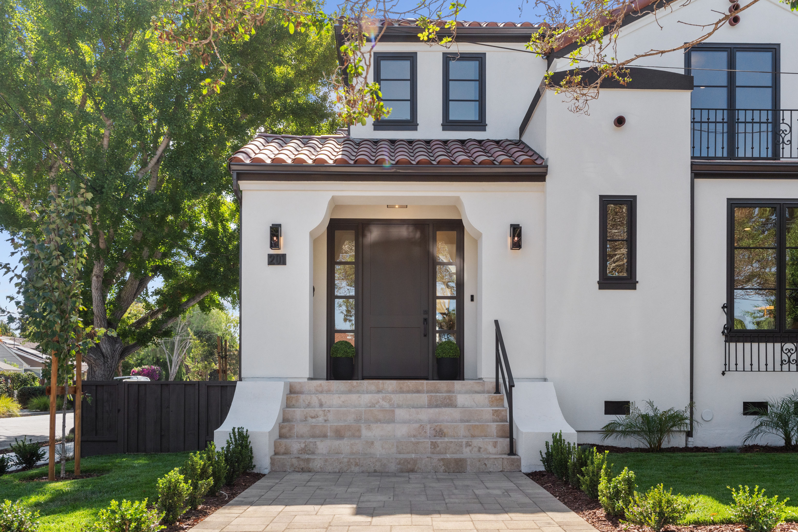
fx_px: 665
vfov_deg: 43.6
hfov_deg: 61.9
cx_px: 399
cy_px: 266
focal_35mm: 30
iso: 200
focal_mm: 20
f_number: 8
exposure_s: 1/200
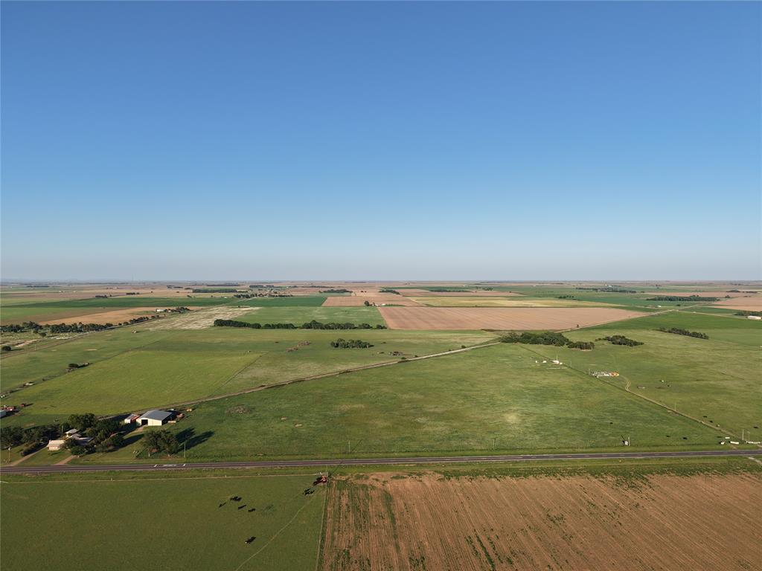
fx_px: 528
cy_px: 286
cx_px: 381
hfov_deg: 71.6
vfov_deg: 56.8
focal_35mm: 24
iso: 110
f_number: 1.8
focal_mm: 8.67
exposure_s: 1/2500
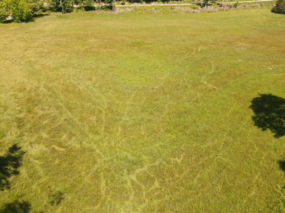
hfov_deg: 71.6
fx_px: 198
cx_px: 142
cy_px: 106
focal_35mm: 24
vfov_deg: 56.8
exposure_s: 1/320
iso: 100
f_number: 2.8
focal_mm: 4.5
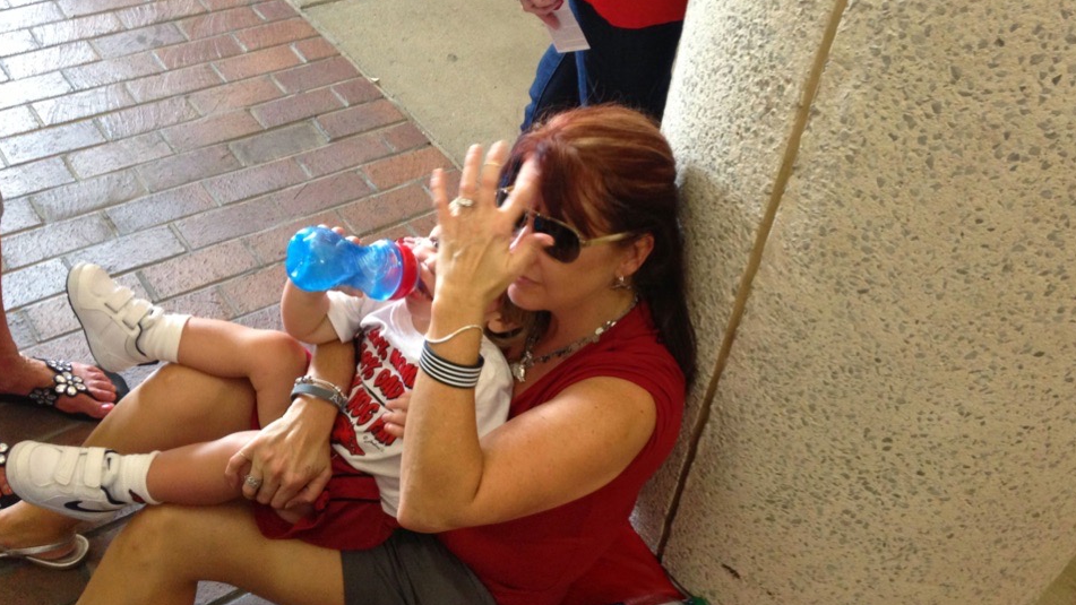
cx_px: 540
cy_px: 345
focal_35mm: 37
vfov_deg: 31.9
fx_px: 1056
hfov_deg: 54.0
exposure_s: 1/20
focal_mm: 4.13
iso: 200
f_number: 2.4
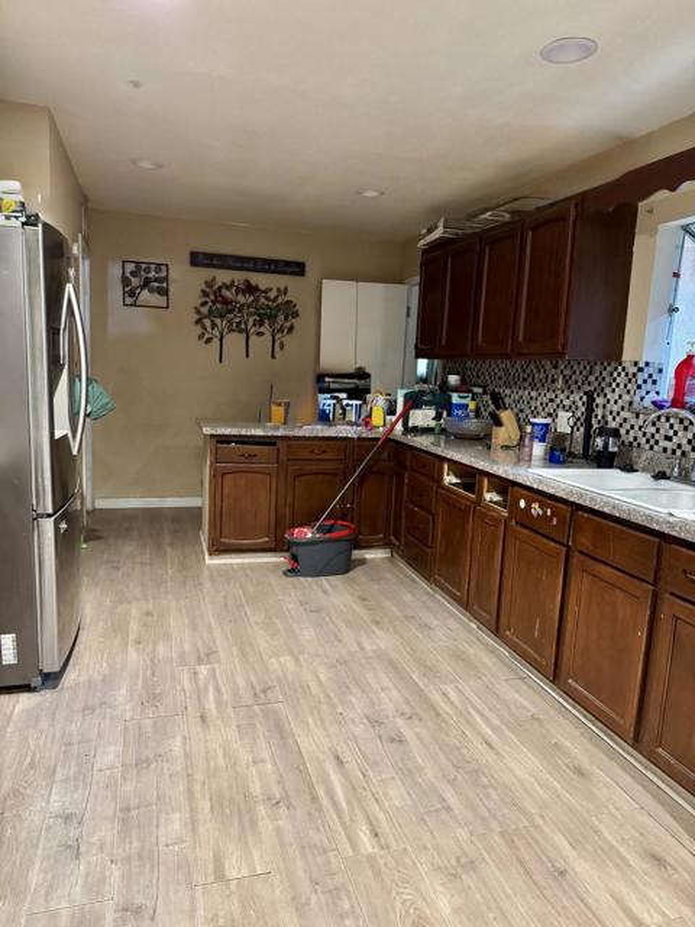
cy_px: 464
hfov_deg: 56.8
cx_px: 348
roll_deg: -2.3
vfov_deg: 71.6
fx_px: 642
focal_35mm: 24
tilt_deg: -9.6
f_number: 1.78
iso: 800
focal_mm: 6.76
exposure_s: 1/60
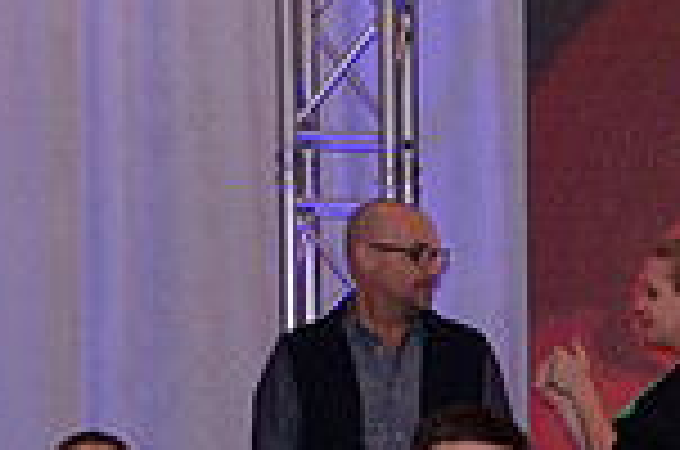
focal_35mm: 250
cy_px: 817
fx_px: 4712
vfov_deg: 5.4
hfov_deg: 8.0
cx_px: 1099
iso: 1600
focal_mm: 65
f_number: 5
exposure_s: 1/250
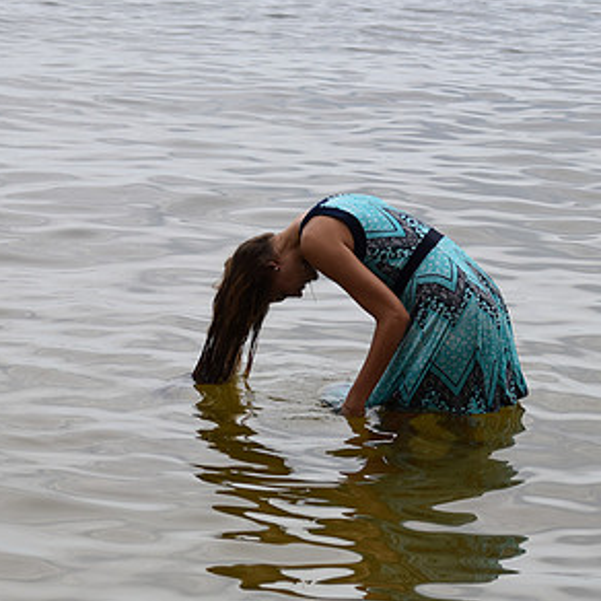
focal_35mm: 152
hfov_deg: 11.5
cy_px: 308
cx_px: 325
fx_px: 2986
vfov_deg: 11.5
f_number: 5
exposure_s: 1/1250
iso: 400
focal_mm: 60
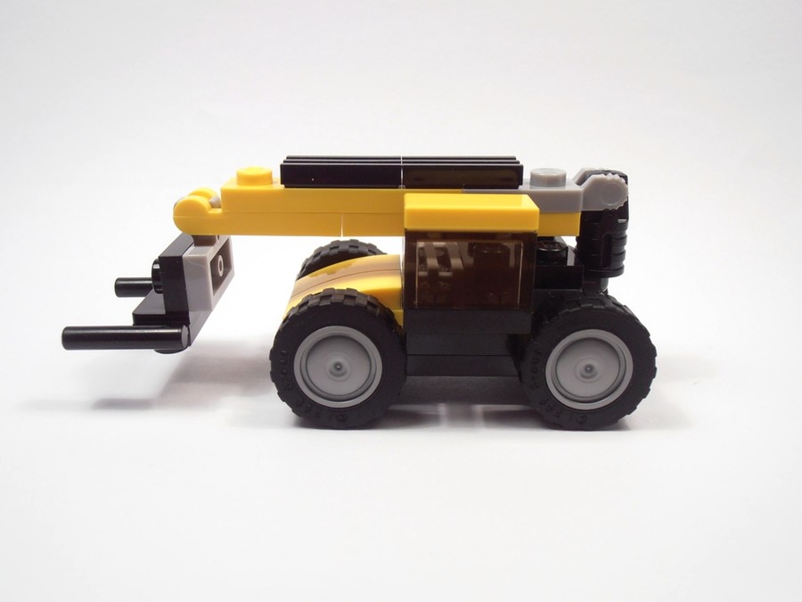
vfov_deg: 38.7
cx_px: 401
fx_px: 857
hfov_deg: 50.1
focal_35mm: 37
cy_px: 301
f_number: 3.9
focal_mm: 6.61
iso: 80
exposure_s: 1/60
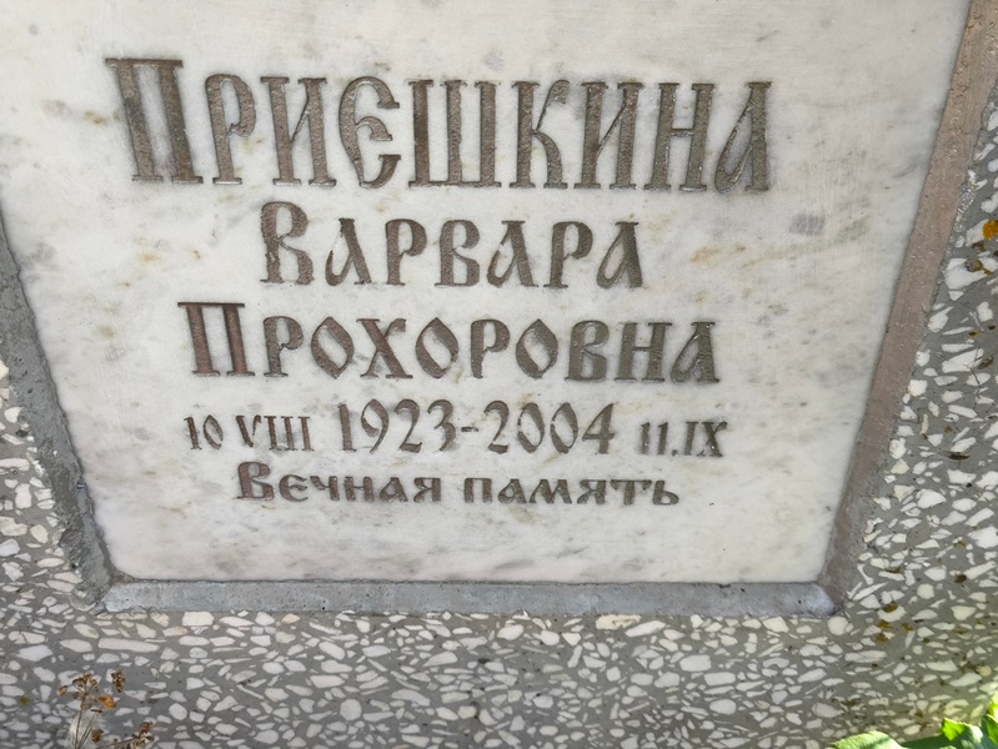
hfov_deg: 38.2
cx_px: 499
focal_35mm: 50
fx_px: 1442
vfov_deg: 29.1
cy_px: 374
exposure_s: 1/120
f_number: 1.7
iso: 64
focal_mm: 4.71
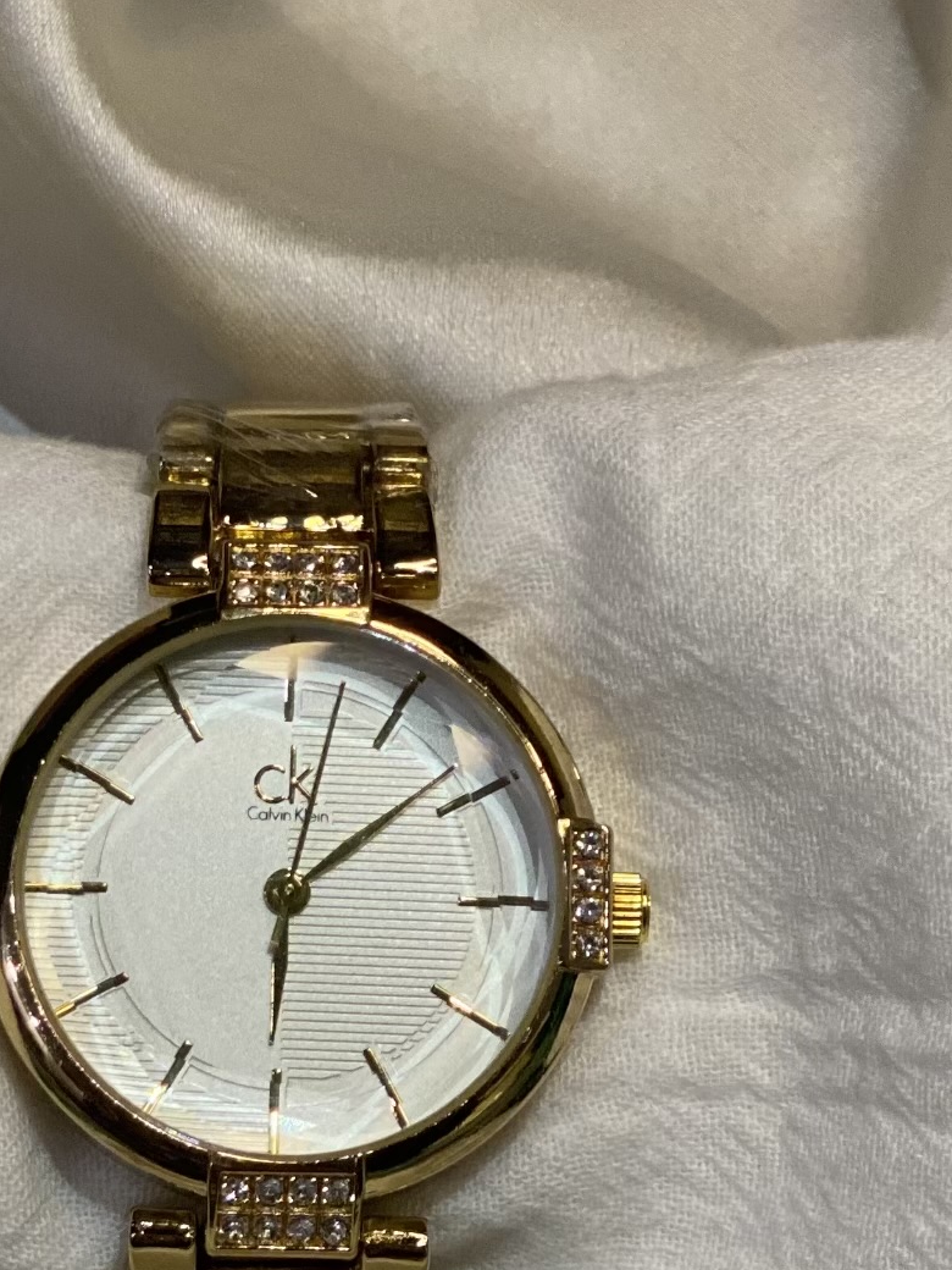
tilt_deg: -63.8
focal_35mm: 96
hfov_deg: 15.4
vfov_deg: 20.4
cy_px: 755
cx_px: 290
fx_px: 3520
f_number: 2
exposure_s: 1/100
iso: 200
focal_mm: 6
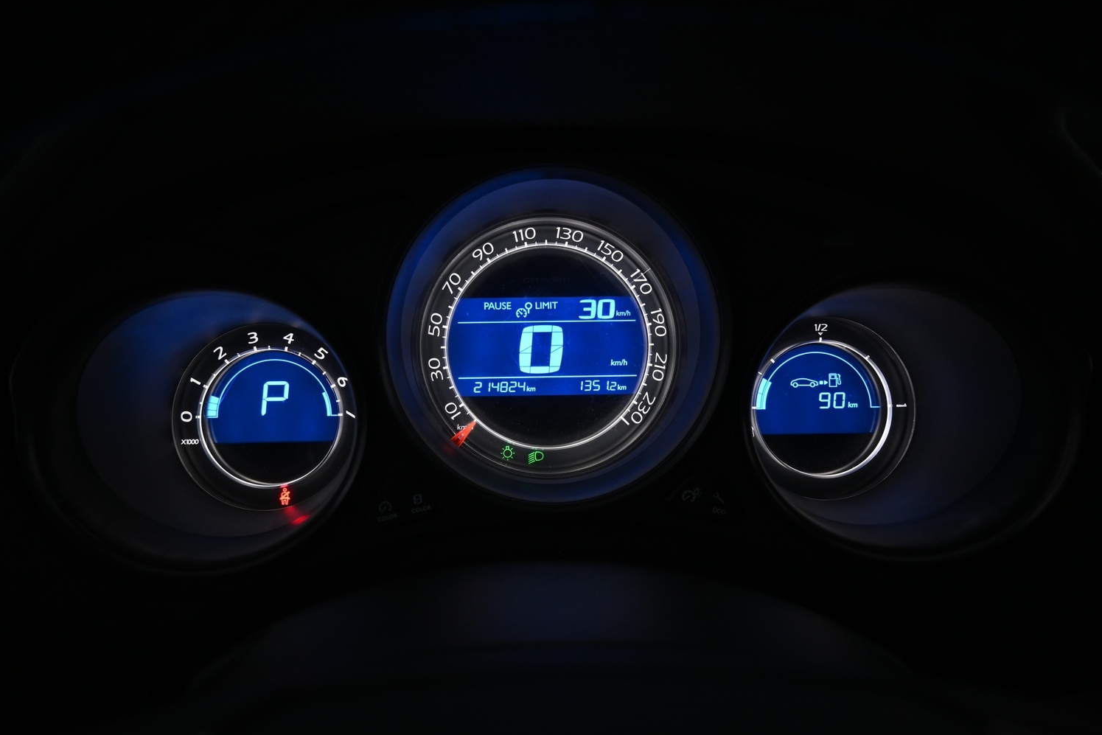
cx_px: 537
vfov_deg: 49.5
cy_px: 340
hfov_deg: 69.4
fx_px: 796
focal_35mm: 26
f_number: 3.5
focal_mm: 16
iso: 500
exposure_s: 1/50
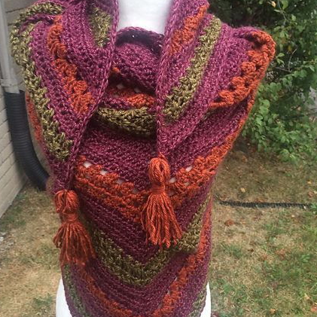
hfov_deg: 42.8
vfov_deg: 42.8
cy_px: 176
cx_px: 146
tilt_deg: -23.6
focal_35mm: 39
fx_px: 404
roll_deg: +0.6
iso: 64
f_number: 2.2
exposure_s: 1/30
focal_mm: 4.15
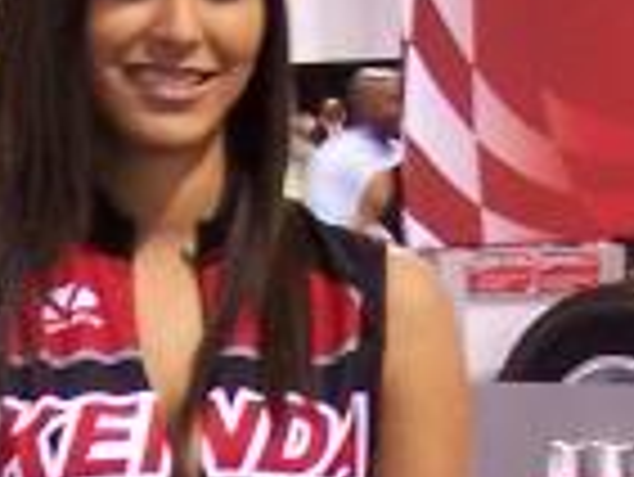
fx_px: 3959
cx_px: 382
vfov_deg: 6.6
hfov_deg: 9.2
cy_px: 1017
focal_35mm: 216
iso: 140
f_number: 2.8
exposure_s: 1/15
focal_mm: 6.3
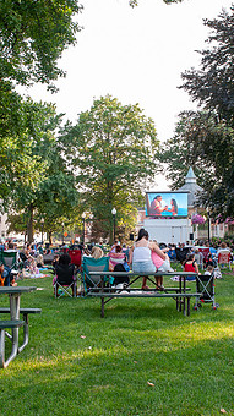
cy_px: 195
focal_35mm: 48
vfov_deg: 42.9
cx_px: 121
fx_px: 530
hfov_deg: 24.9
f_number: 7.1
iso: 400
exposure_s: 1/125
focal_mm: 26
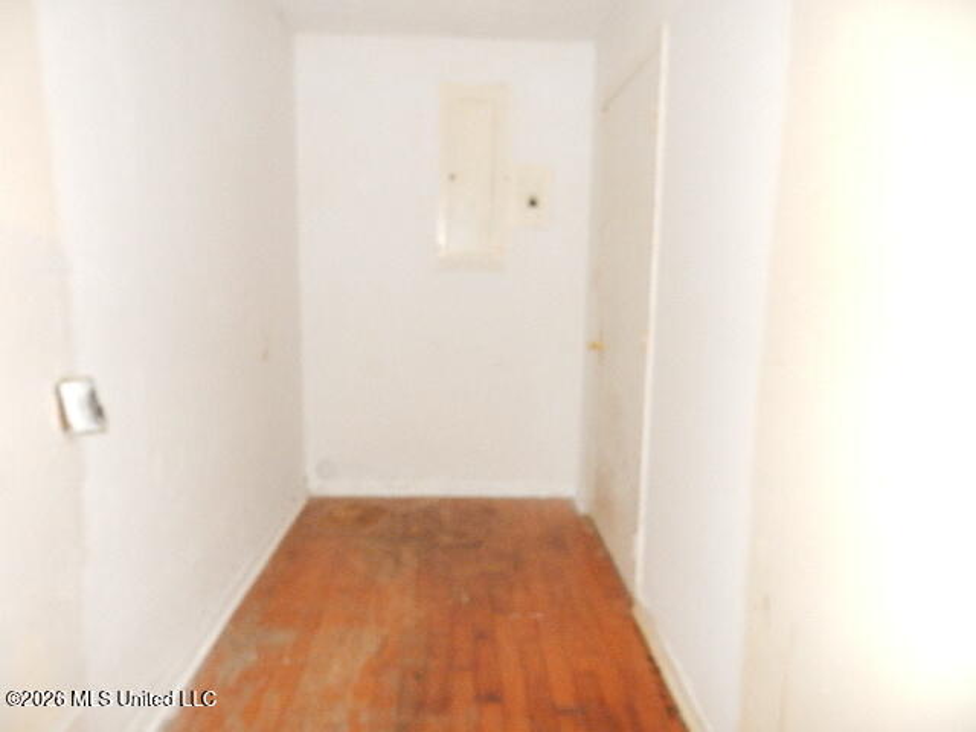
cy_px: 366
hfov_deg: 69.4
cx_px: 488
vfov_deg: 54.9
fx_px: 705
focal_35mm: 25
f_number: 3.7
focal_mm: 4.5
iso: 560
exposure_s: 1/30
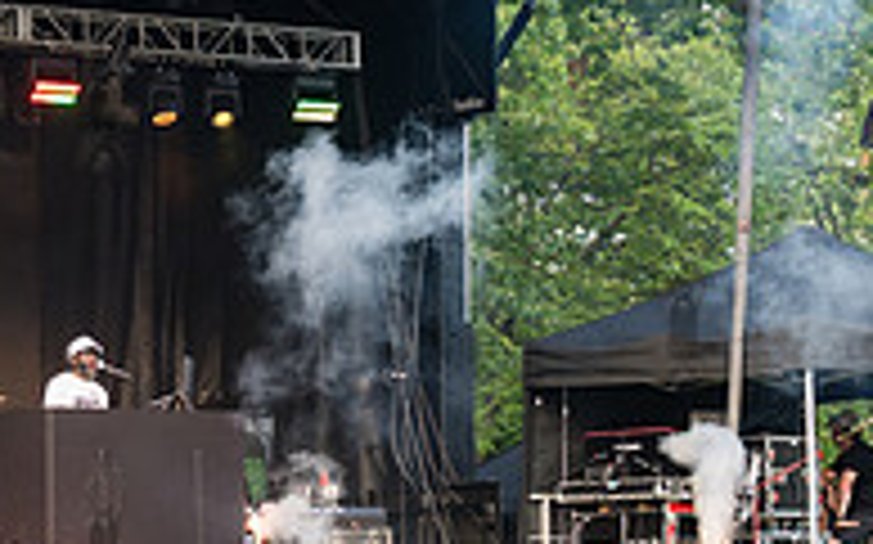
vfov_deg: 8.2
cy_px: 526
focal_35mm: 159
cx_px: 99
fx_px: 3781
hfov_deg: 13.1
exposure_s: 1/320
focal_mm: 52
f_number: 3.5
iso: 500
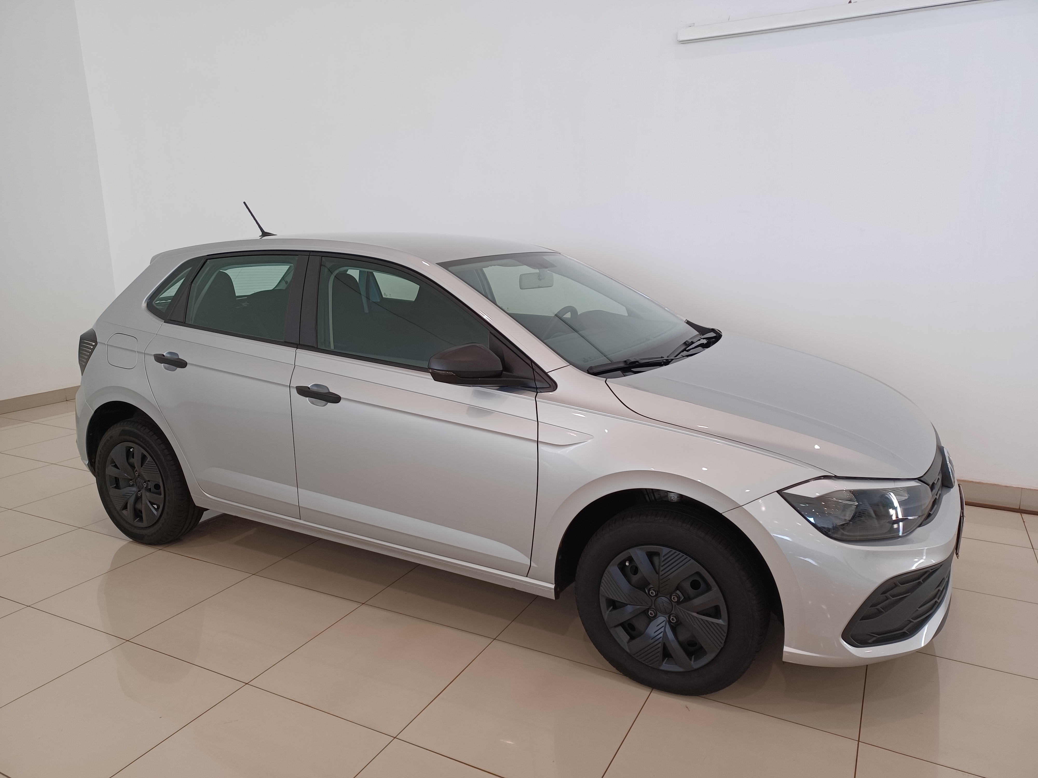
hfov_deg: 69.4
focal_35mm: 25
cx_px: 519
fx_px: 750
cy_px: 389
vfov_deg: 54.9
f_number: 1.8
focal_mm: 4.6
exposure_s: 1/60
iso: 160
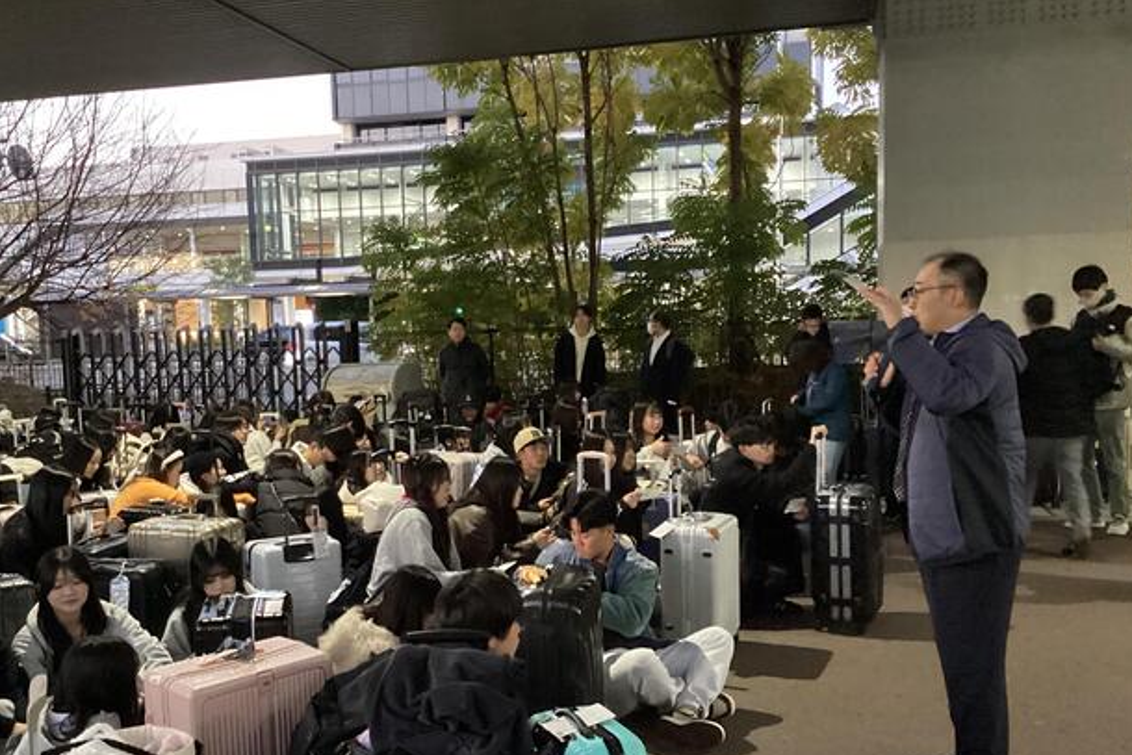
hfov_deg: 51.8
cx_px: 497
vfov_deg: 35.9
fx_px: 1164
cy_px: 422
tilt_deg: -7.6
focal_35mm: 37
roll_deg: +2.0
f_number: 2.4
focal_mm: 3.3
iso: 800
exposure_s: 1/20
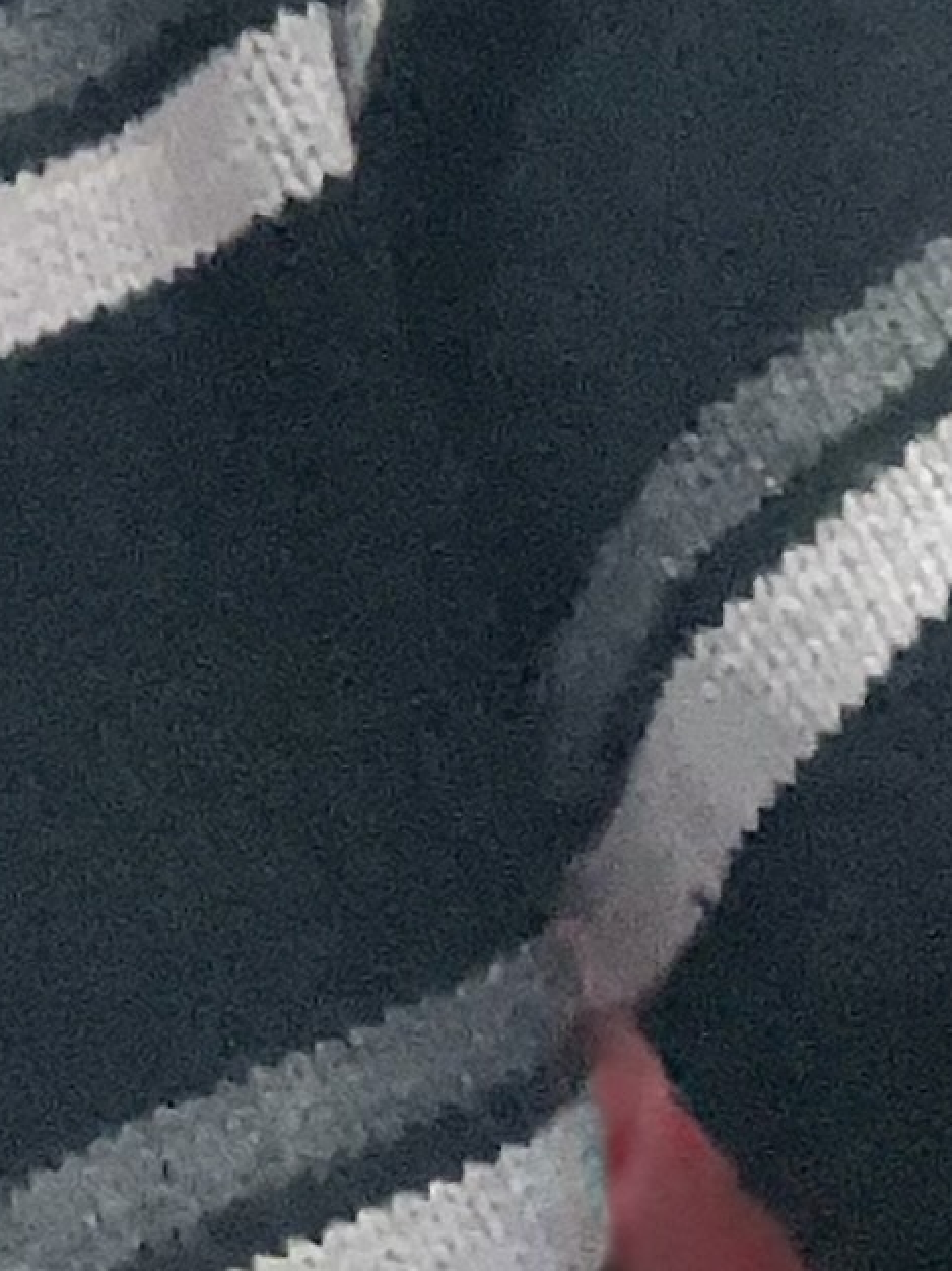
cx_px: -242
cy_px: -1815
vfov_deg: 11.1
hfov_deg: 9.8
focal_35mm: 148
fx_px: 5431
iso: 1000
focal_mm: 2.71
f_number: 2.2
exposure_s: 1/26
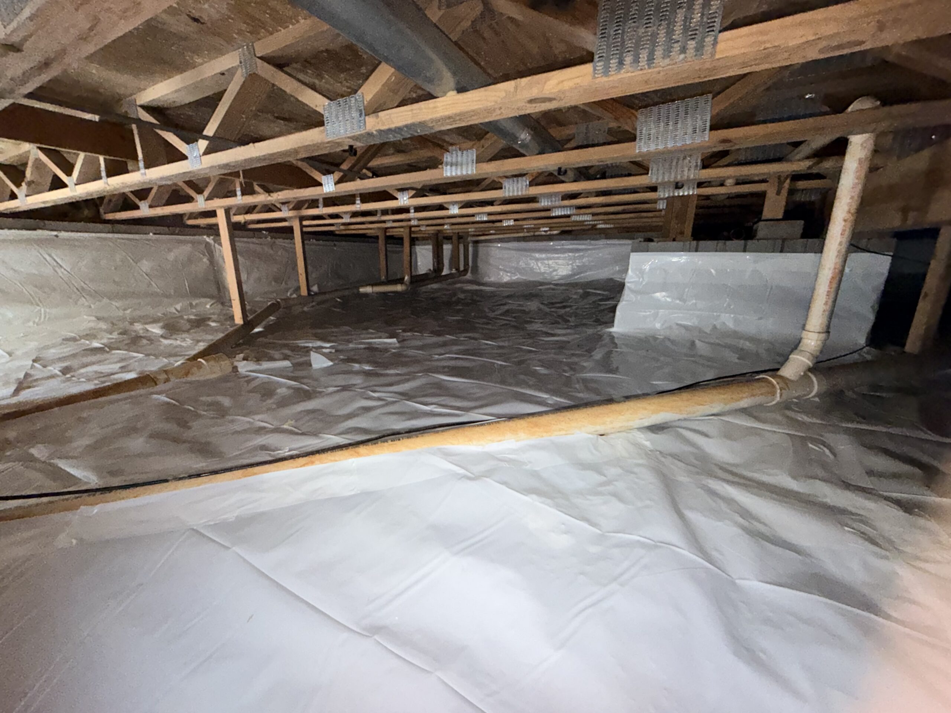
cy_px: 356
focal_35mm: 14
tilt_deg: -14.9
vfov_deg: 85.7
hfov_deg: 102.1
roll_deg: +0.2
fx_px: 385
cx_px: 476
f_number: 2.2
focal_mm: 2.22
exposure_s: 1/58
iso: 250
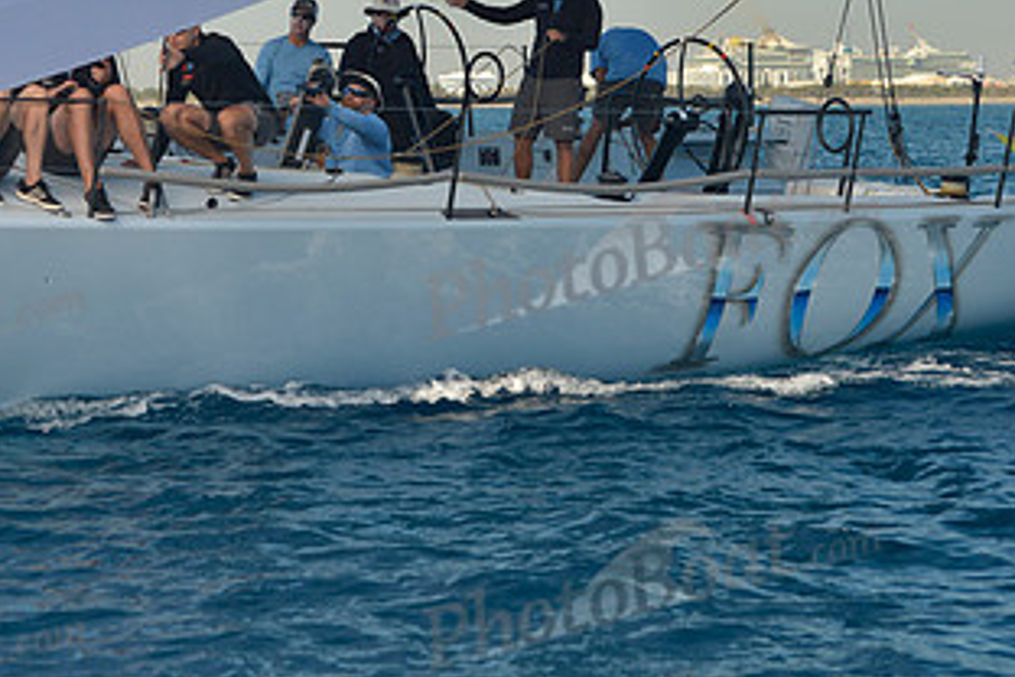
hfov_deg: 15.7
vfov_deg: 10.5
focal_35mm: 130
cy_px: 132
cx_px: 257
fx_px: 3665
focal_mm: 70
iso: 200
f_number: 5
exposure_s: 1/800
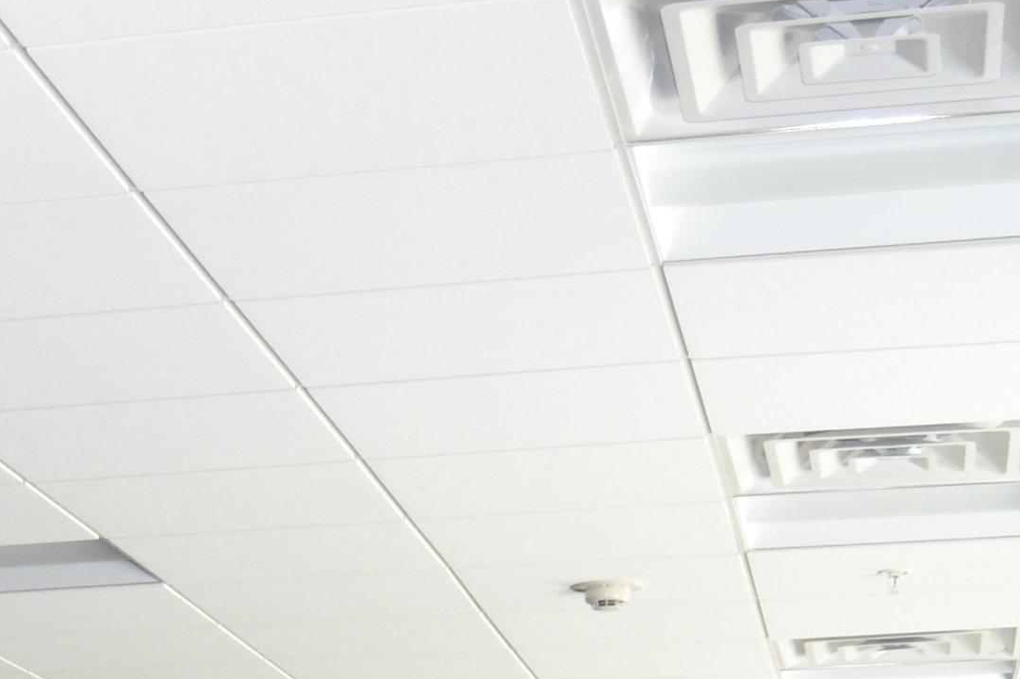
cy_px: 1360
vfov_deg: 10.9
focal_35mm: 115
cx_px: -210
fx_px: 3258
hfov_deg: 17.0
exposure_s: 1/100
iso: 400
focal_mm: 18
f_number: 4
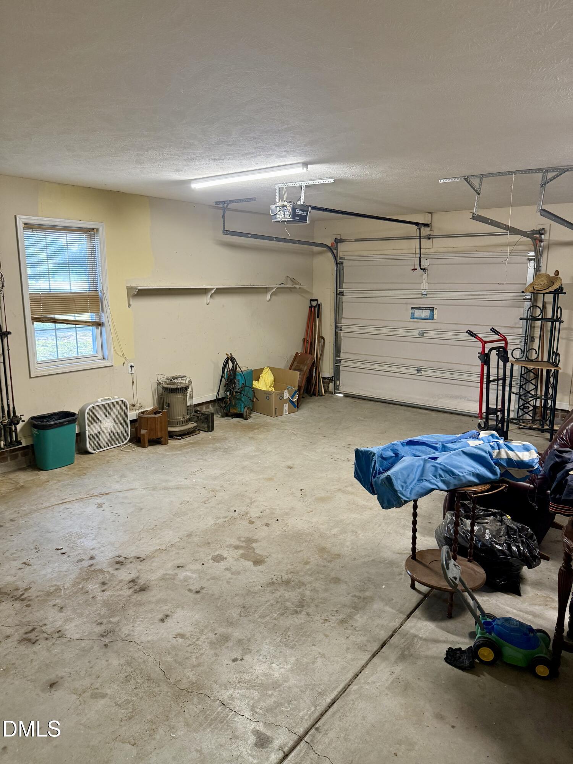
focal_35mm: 24
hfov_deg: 56.8
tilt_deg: -9.1
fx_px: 530
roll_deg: +0.0
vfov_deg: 71.6
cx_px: 286
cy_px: 382
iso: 250
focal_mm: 6.76
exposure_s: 1/60
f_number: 1.78
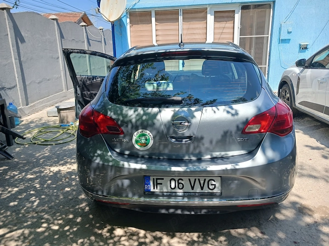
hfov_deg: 65.3
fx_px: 257
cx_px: 164
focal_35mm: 27
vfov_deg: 51.4
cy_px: 123
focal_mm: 3.98
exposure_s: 1/266
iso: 20
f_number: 1.8
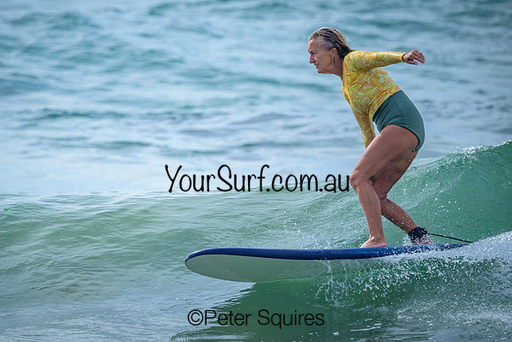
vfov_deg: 1.5
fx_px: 12817
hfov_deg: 2.3
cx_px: 224
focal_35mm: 901
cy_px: 150
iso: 640
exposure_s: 1/3200
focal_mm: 800
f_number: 6.3
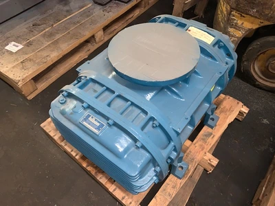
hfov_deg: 67.3
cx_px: 138
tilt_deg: -52.0
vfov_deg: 53.1
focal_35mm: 26
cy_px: 103
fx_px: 207
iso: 100
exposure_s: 1/6
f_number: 1.8
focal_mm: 4.25
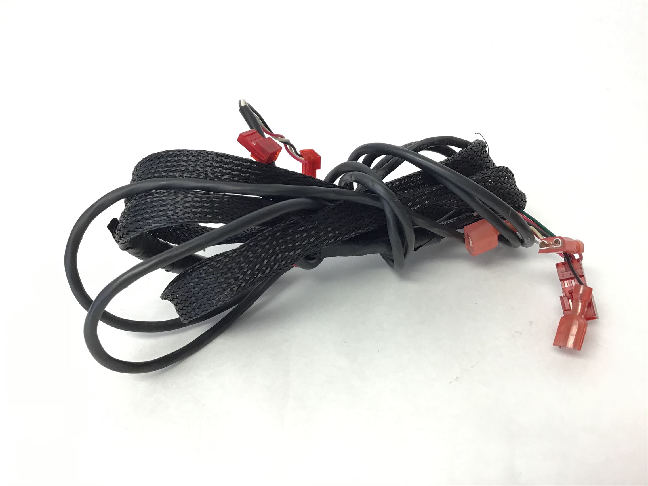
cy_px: 243
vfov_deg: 45.4
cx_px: 324
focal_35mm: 31
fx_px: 580
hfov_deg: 58.4
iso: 40
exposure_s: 1/33
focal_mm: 3.3
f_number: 2.4
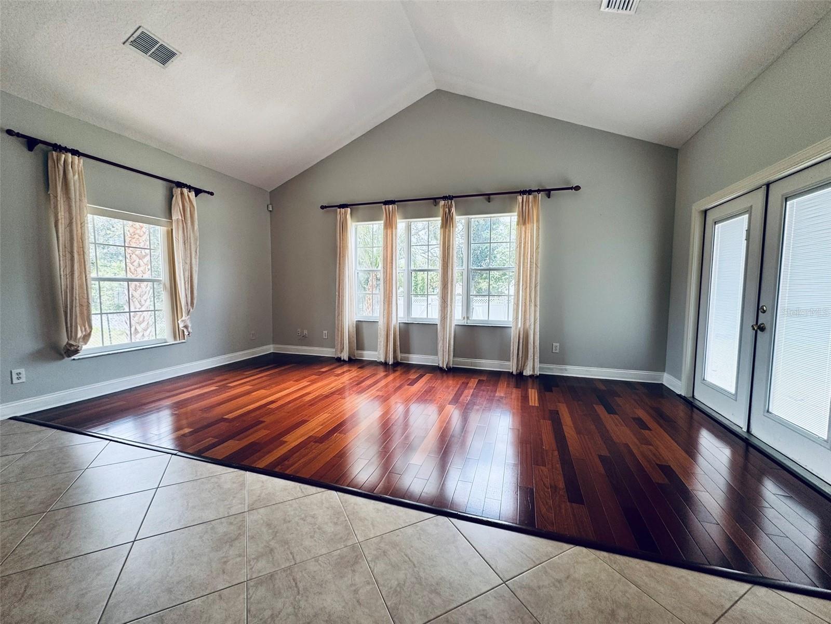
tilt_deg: -3.7
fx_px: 336
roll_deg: -1.4
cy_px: 312
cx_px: 416
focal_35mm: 14
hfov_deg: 102.1
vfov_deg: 85.7
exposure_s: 1/99
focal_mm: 2.22
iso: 64
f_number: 2.2
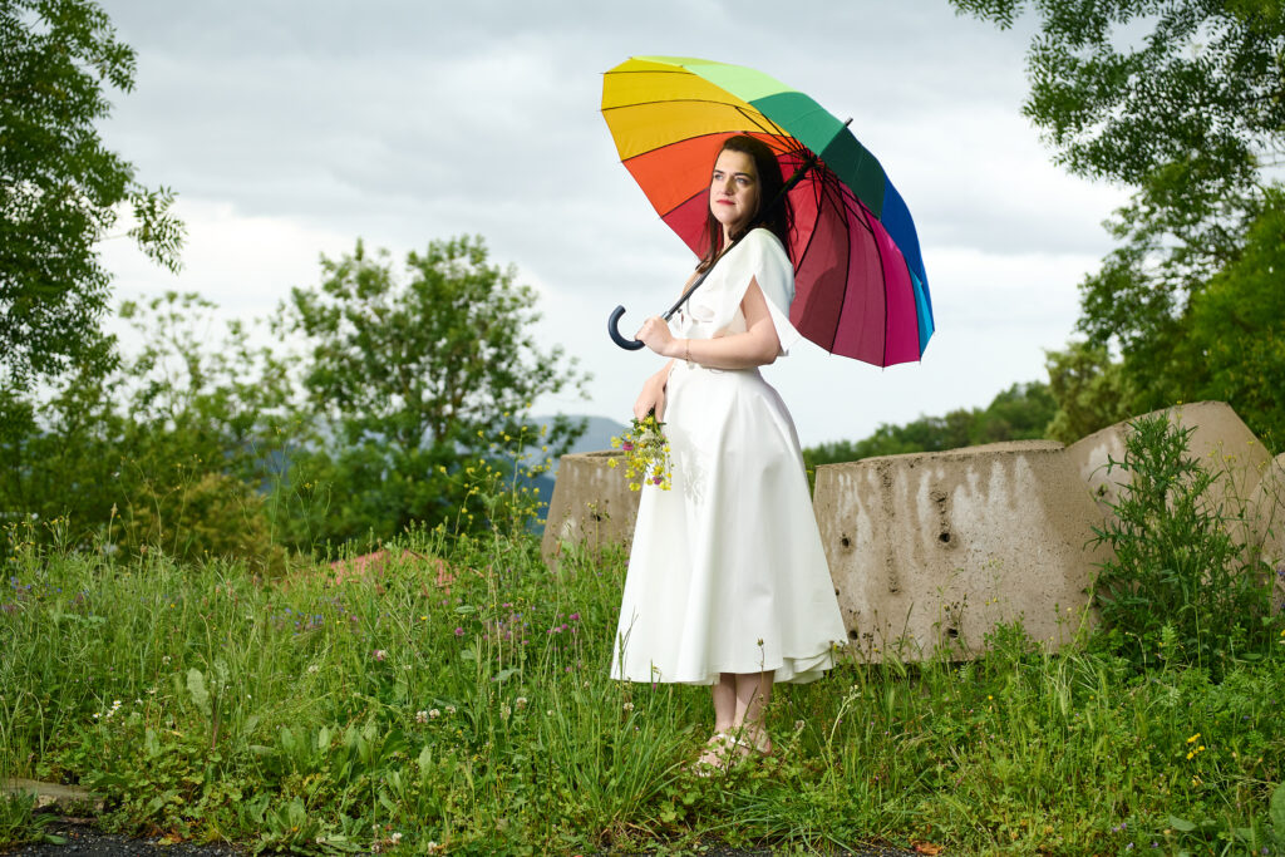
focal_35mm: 62
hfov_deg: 32.4
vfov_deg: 21.9
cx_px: 642
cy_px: 428
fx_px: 2213
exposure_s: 1/200
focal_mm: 62
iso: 400
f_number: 4
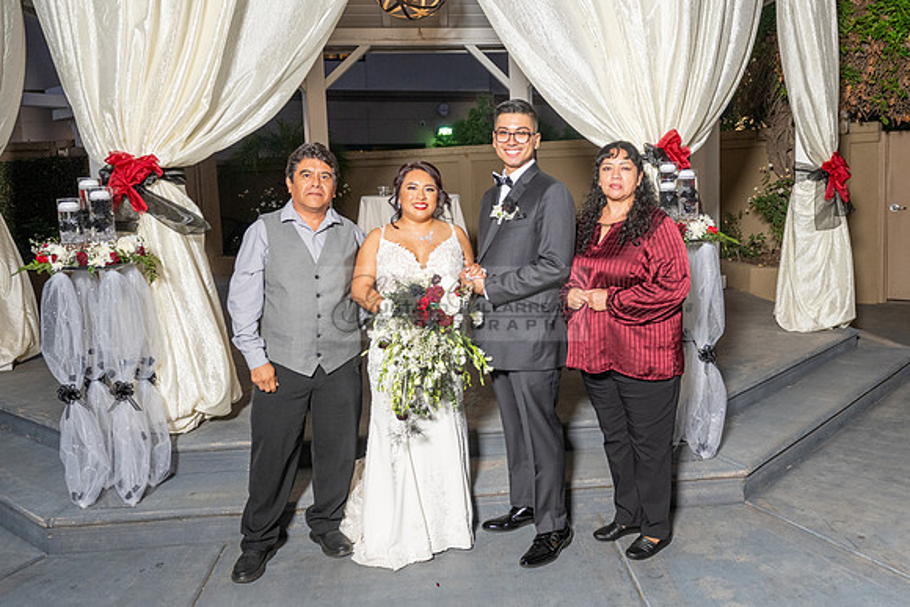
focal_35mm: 33
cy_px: 276
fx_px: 838
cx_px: 529
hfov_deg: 56.7
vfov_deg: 39.8
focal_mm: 27
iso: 640
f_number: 4.5
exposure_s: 1/200
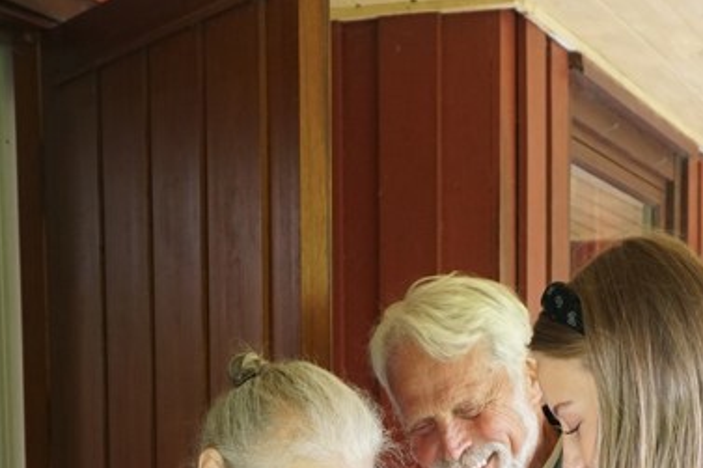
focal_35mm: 80
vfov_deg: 16.2
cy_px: 593
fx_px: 1567
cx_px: 507
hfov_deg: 25.1
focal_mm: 21
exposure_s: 1/30
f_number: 4.5
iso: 640
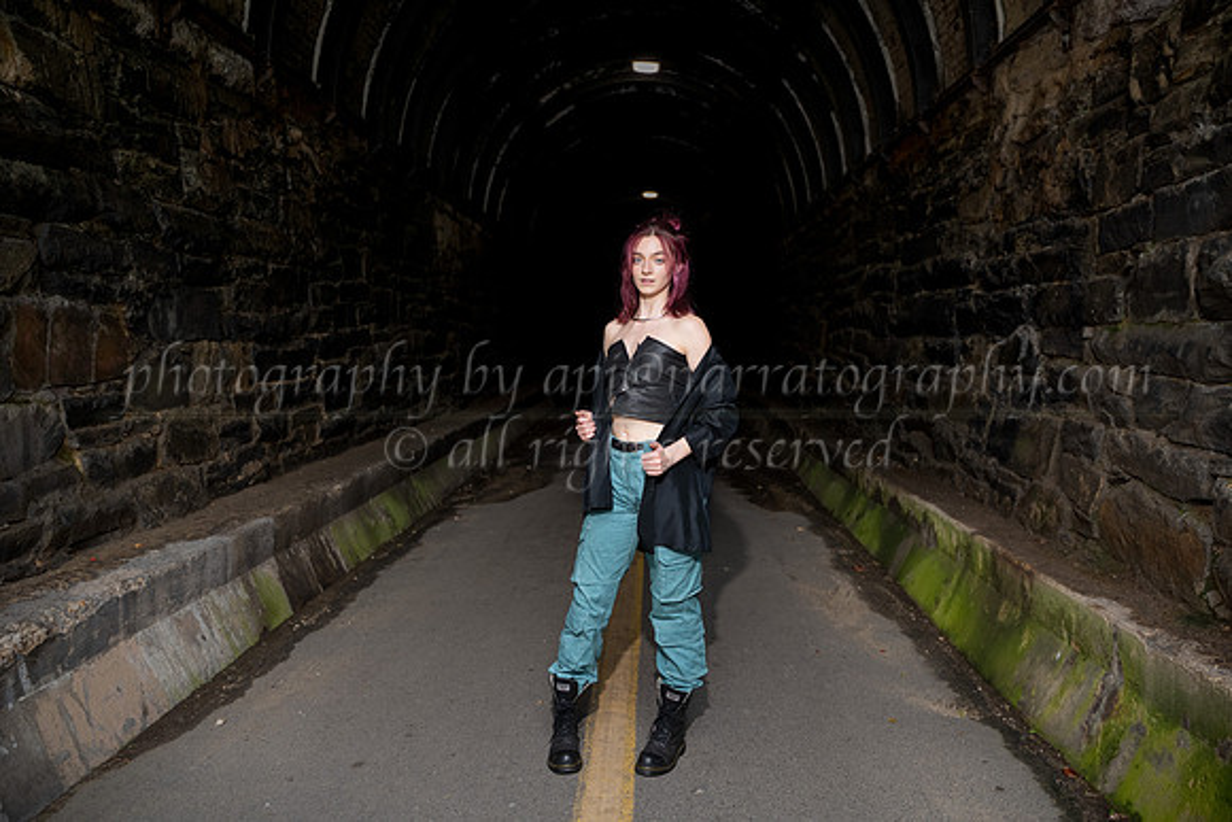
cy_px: 411
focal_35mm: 28
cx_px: 616
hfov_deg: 65.5
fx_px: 958
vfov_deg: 46.4
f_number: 3.2
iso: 400
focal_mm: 28
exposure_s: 1/640
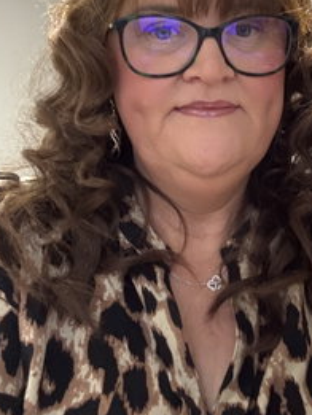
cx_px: 218
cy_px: 99
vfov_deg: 40.0
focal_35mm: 46
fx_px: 552
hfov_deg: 31.2
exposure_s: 1/20
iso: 500
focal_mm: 2.69
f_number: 1.9
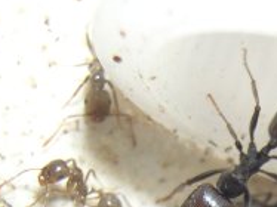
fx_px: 1136
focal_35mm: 142
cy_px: 360
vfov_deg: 9.9
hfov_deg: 13.4
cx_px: 354
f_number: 7.6
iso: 100
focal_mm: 8
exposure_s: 1/60
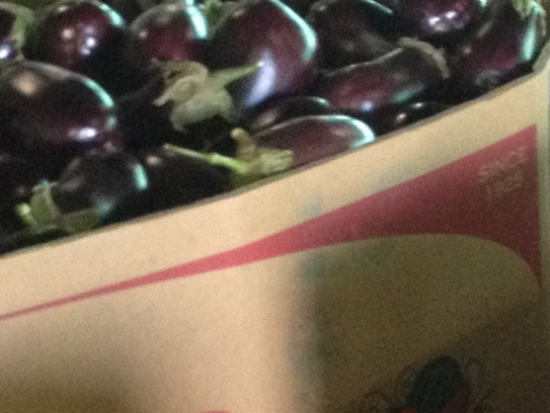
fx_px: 2560
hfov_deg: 12.1
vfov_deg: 9.2
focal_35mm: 161
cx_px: 602
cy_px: 337
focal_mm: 4.28
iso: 320
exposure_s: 1/20
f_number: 2.4
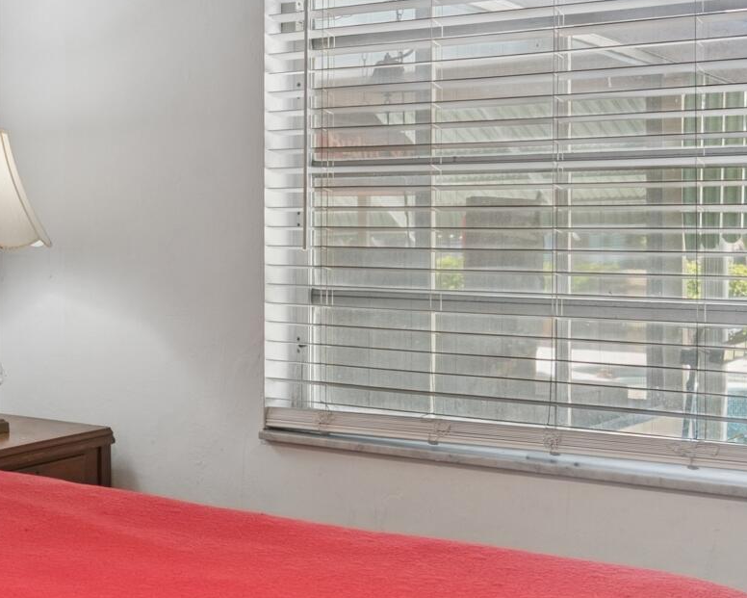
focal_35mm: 58
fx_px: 1282
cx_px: 15
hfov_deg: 30.4
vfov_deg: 26.1
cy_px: 197
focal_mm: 16
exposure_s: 1/25
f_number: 8
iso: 250
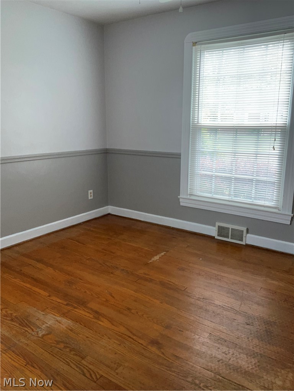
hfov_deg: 48.2
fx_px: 328
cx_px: 147
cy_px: 196
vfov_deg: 61.7
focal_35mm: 29
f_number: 1.8
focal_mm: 3
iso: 64
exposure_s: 1/78
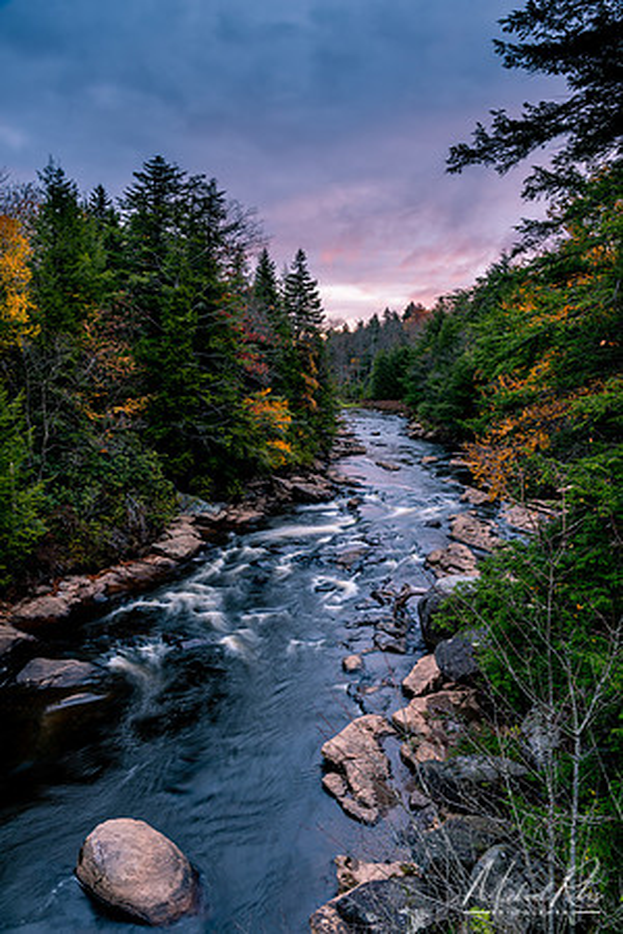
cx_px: 312
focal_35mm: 27
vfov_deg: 67.4
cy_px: 467
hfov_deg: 47.9
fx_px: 701
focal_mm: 27
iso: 64
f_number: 11
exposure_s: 1.5
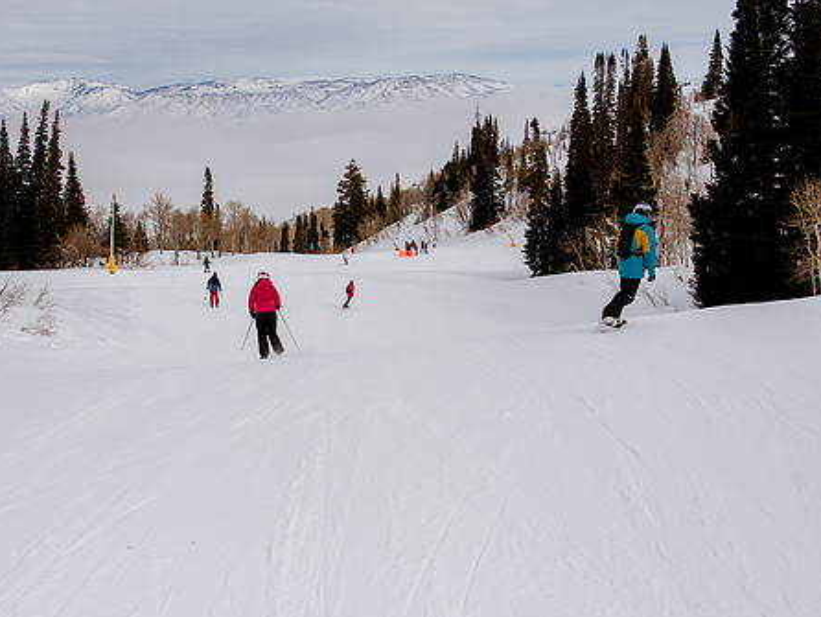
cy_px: 294
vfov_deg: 32.2
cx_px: 352
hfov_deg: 42.0
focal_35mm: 45
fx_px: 1068
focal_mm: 24
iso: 400
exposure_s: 1/3200
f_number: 5.6
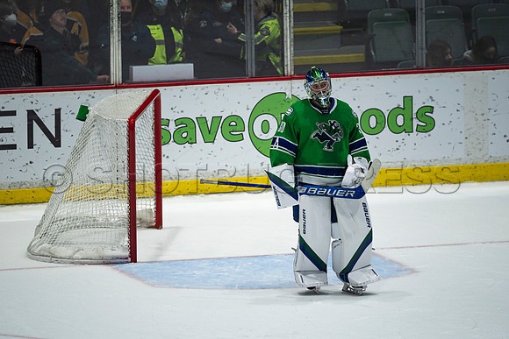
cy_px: 170
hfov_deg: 3.4
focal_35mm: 600
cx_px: 254
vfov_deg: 2.3
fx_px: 8485
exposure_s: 1/1000
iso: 1600
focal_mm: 600
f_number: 4
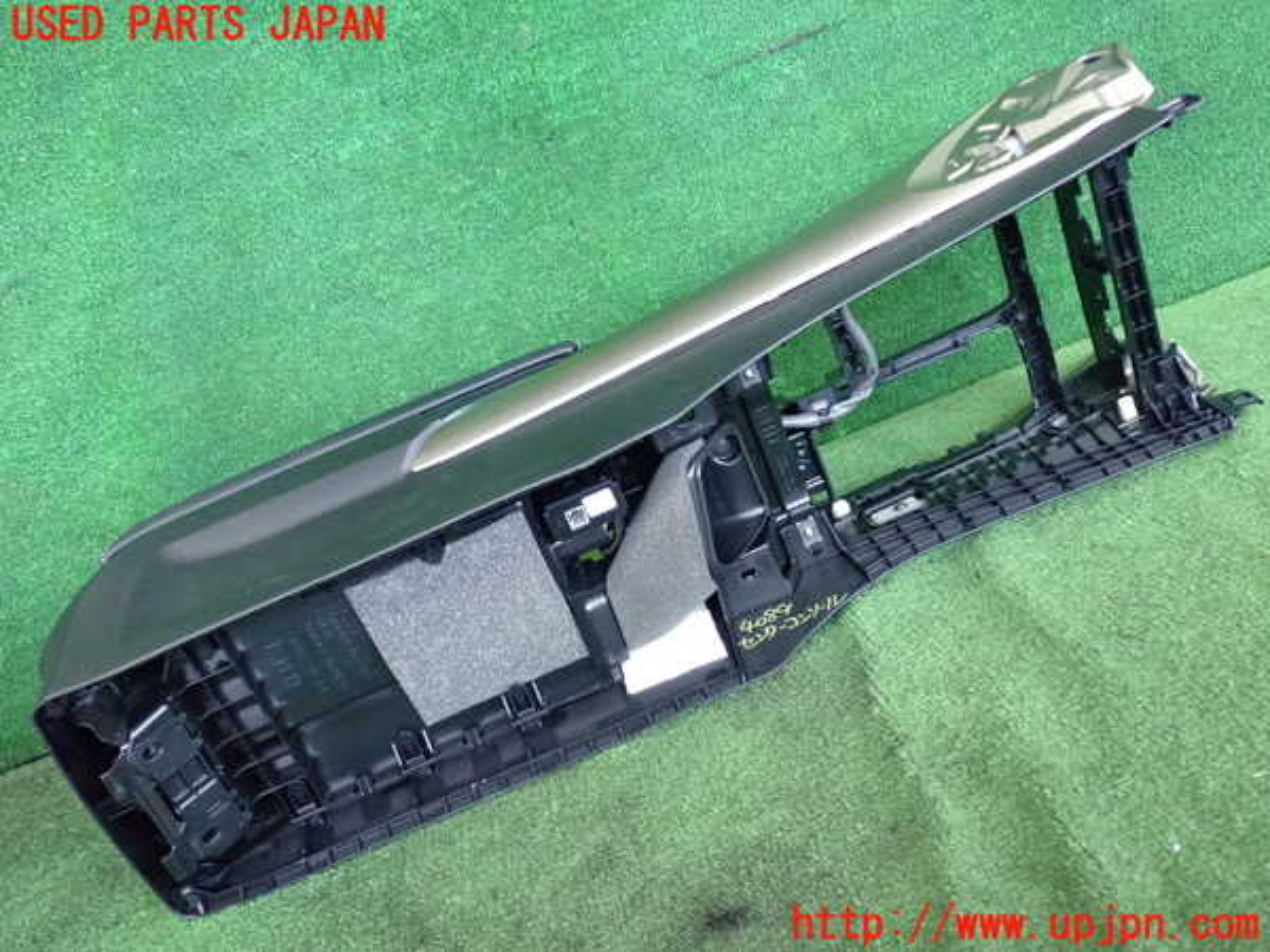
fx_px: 1321
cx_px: 635
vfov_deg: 39.7
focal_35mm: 36
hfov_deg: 51.4
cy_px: 476
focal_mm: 6.37
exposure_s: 1/125
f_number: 2.5
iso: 1250
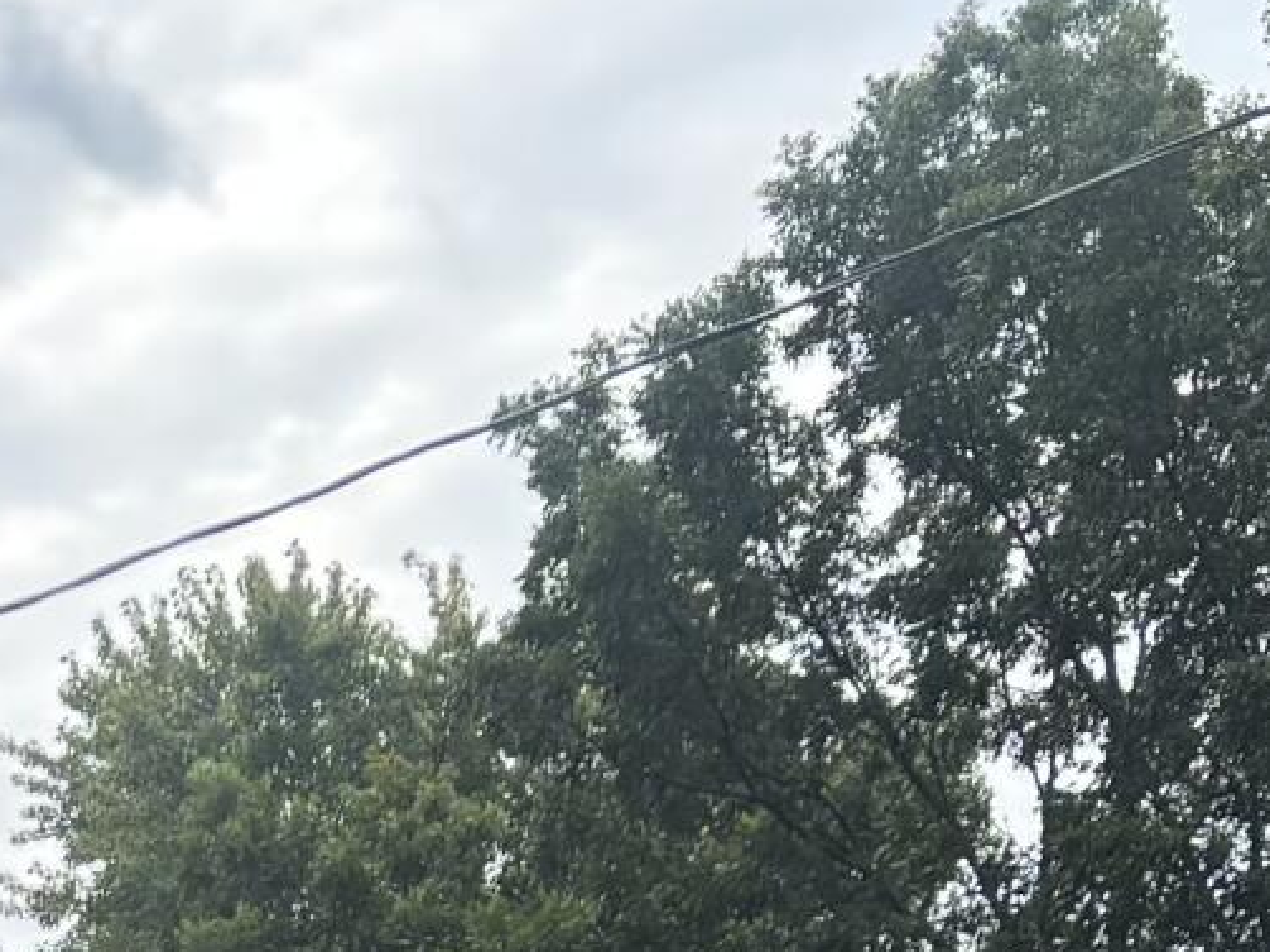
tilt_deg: -4.1
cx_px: -843
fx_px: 5685
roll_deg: +0.2
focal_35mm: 155
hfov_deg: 12.0
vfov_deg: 8.2
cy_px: 2813
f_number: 1.6
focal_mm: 5.96
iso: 50
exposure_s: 1/865
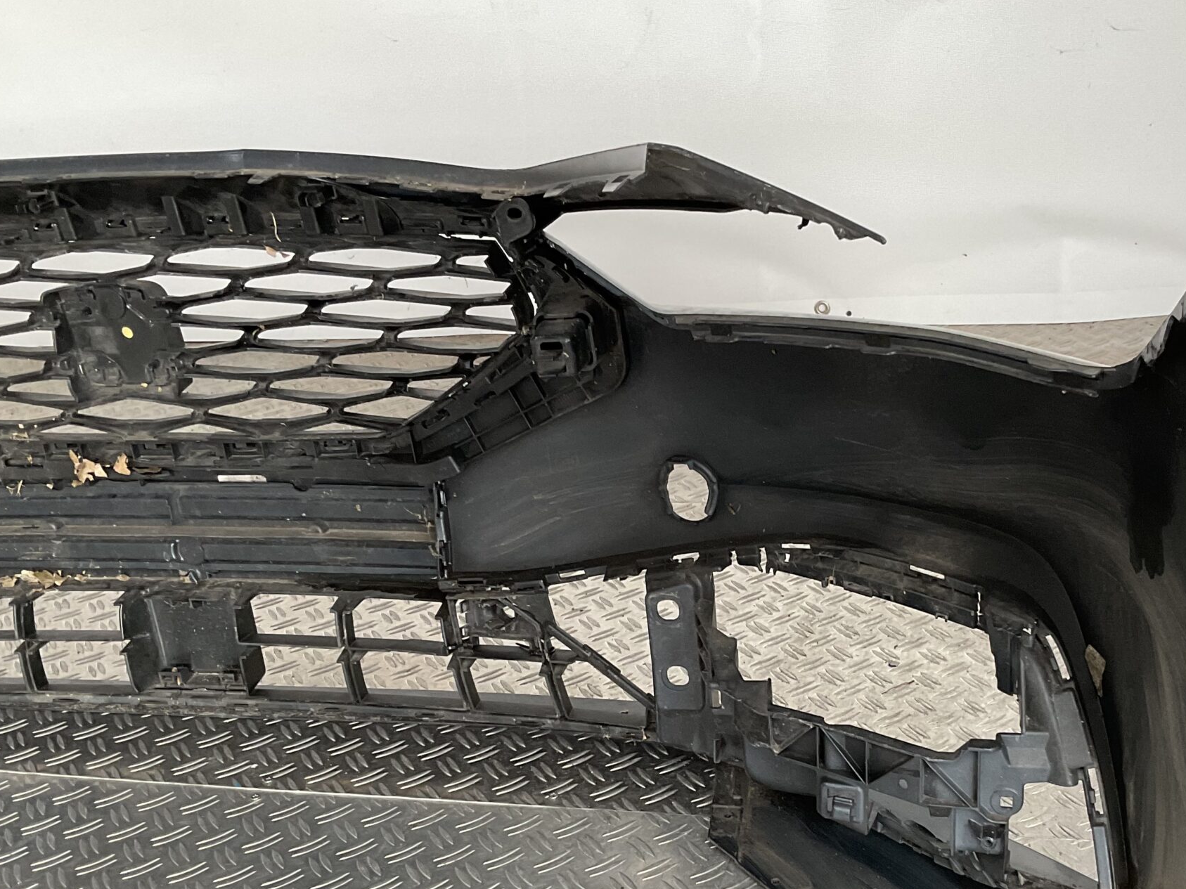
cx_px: 734
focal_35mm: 44
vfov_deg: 32.5
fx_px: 1507
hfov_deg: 42.7
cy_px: 626
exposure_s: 1/100
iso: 64
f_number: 1.8
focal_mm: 3
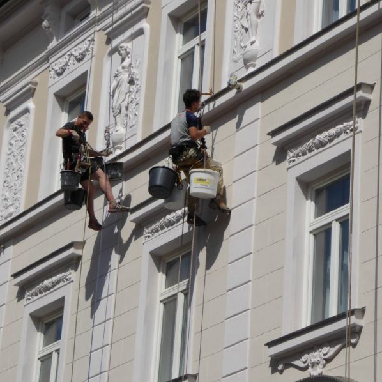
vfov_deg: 12.8
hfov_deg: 12.8
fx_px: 1698
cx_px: 168
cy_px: 191
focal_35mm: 136
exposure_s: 1/1600
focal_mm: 20.6
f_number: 5.1
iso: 100
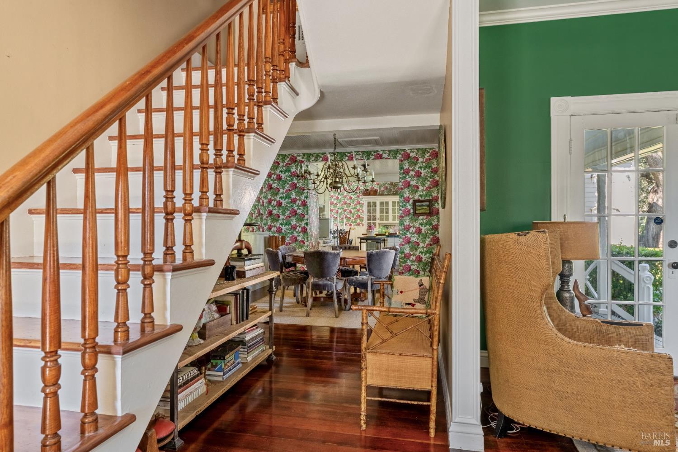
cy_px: 226
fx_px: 393
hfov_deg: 81.5
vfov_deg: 59.7
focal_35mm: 21
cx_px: 339
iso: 1250
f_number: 7.1
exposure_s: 1/160
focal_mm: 20.9
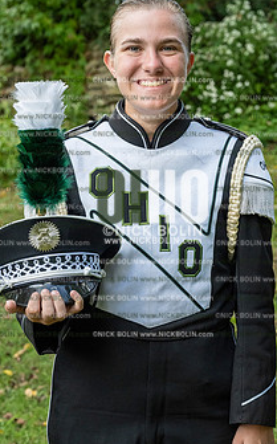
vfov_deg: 26.5
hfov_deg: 16.7
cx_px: 152
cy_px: 207
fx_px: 943
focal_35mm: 78
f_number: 5.6
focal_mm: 57
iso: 1000
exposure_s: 1/640
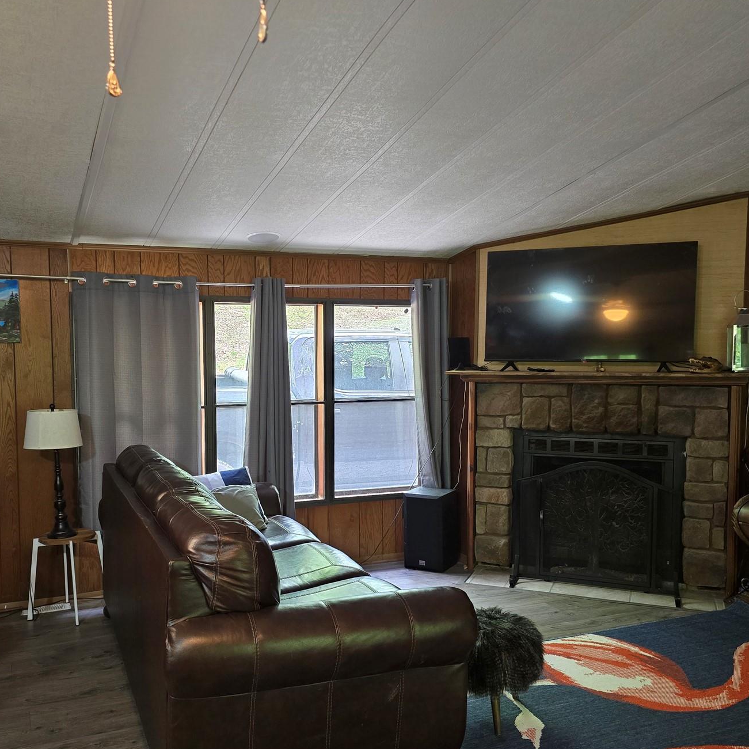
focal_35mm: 32
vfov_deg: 51.0
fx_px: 783
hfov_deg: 51.0
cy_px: 416
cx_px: 344
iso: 640
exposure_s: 1/60
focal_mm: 6.3
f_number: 1.7
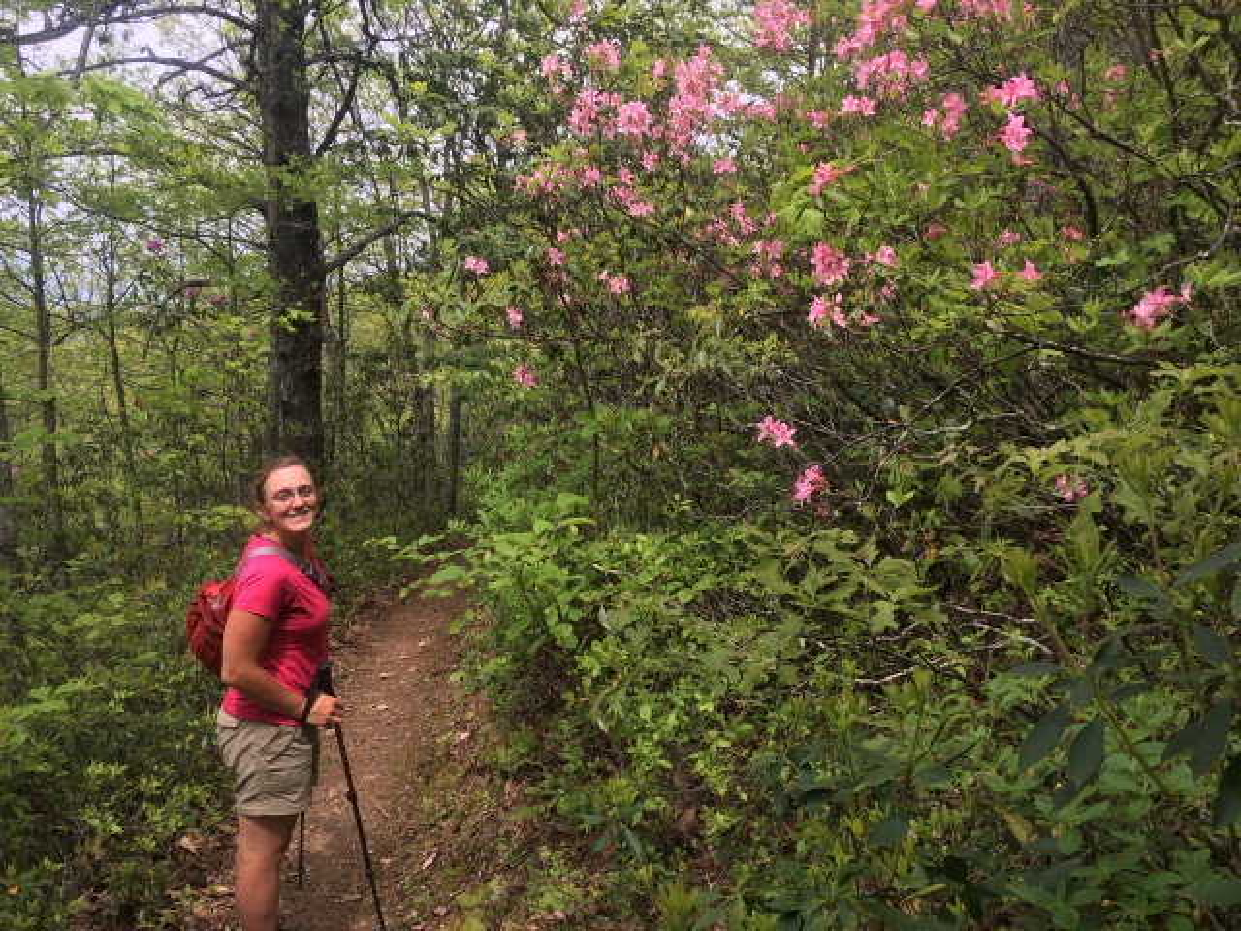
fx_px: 1040
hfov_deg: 61.7
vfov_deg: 48.2
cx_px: 620
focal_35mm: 29
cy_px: 466
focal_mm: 4.15
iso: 25
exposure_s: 1/506
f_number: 2.2
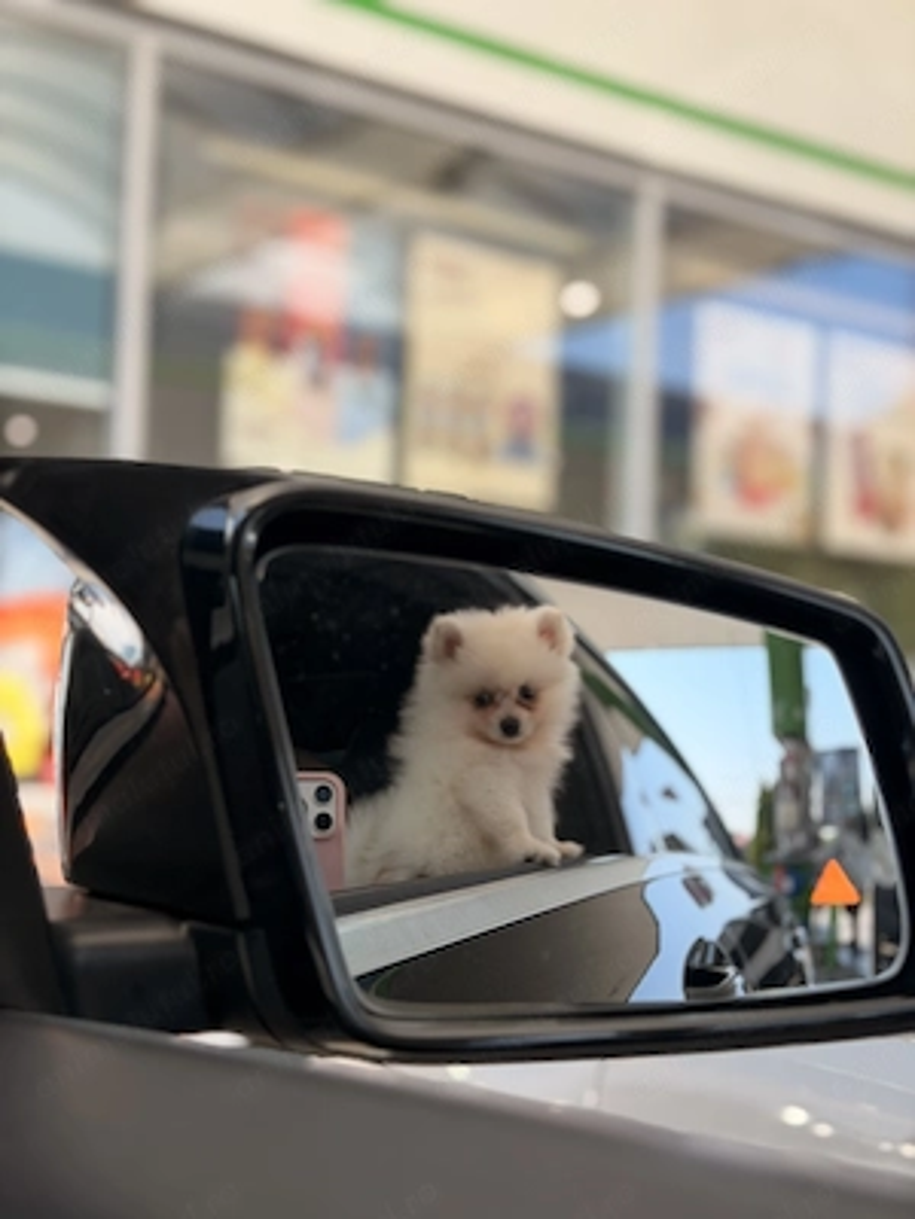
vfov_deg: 39.7
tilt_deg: +4.8
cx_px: 458
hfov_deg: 30.3
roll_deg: -2.3
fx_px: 1692
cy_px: 610
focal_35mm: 48
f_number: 1.78
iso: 64
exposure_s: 1/975
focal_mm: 6.76
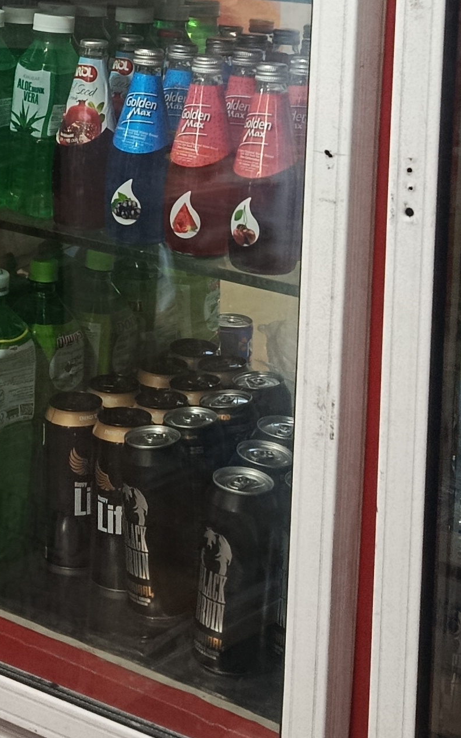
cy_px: 12
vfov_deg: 24.7
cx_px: 57
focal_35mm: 80
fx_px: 1608
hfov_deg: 16.1
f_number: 1.7
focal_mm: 5.24
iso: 1110
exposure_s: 1/100
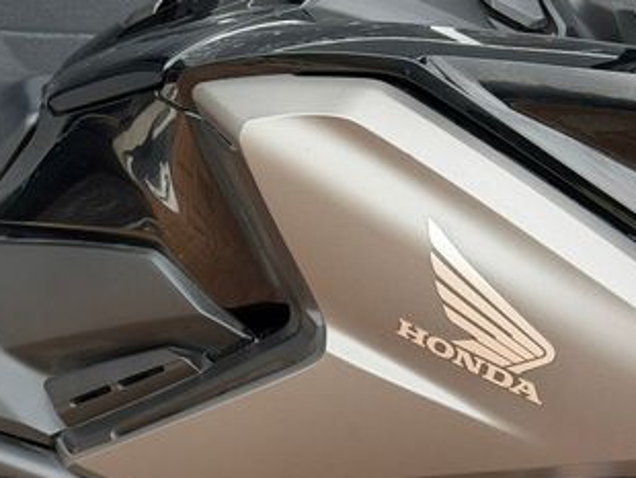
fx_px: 1820
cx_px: 86
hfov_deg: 19.5
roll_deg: -2.8
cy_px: 476
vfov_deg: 14.7
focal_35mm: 99
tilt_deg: -29.8
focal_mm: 6.76
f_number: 1.78
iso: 80
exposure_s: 1/487
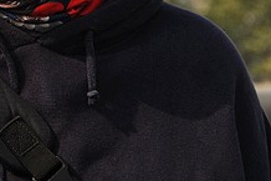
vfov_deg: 3.2
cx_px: -41
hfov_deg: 4.8
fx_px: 3234
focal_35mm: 430
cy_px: -64
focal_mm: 80
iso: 200
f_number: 7.1
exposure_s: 1/800
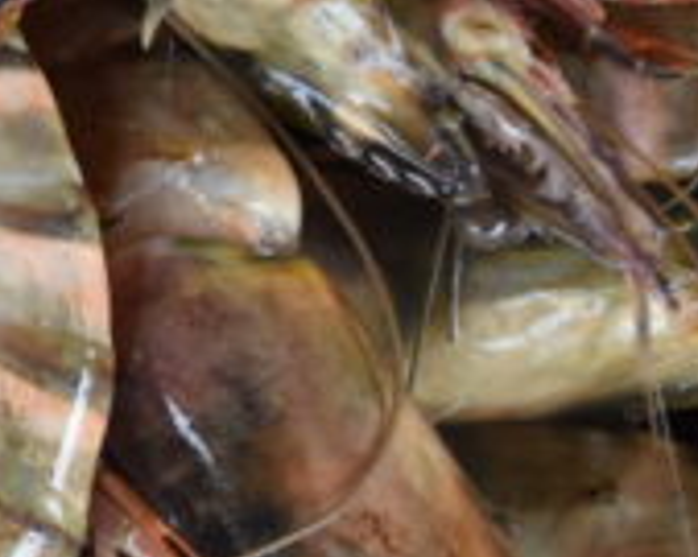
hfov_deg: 9.9
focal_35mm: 182
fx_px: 3758
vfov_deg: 8.4
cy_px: 8
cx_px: -646
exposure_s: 1/60
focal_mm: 32
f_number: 4
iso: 900
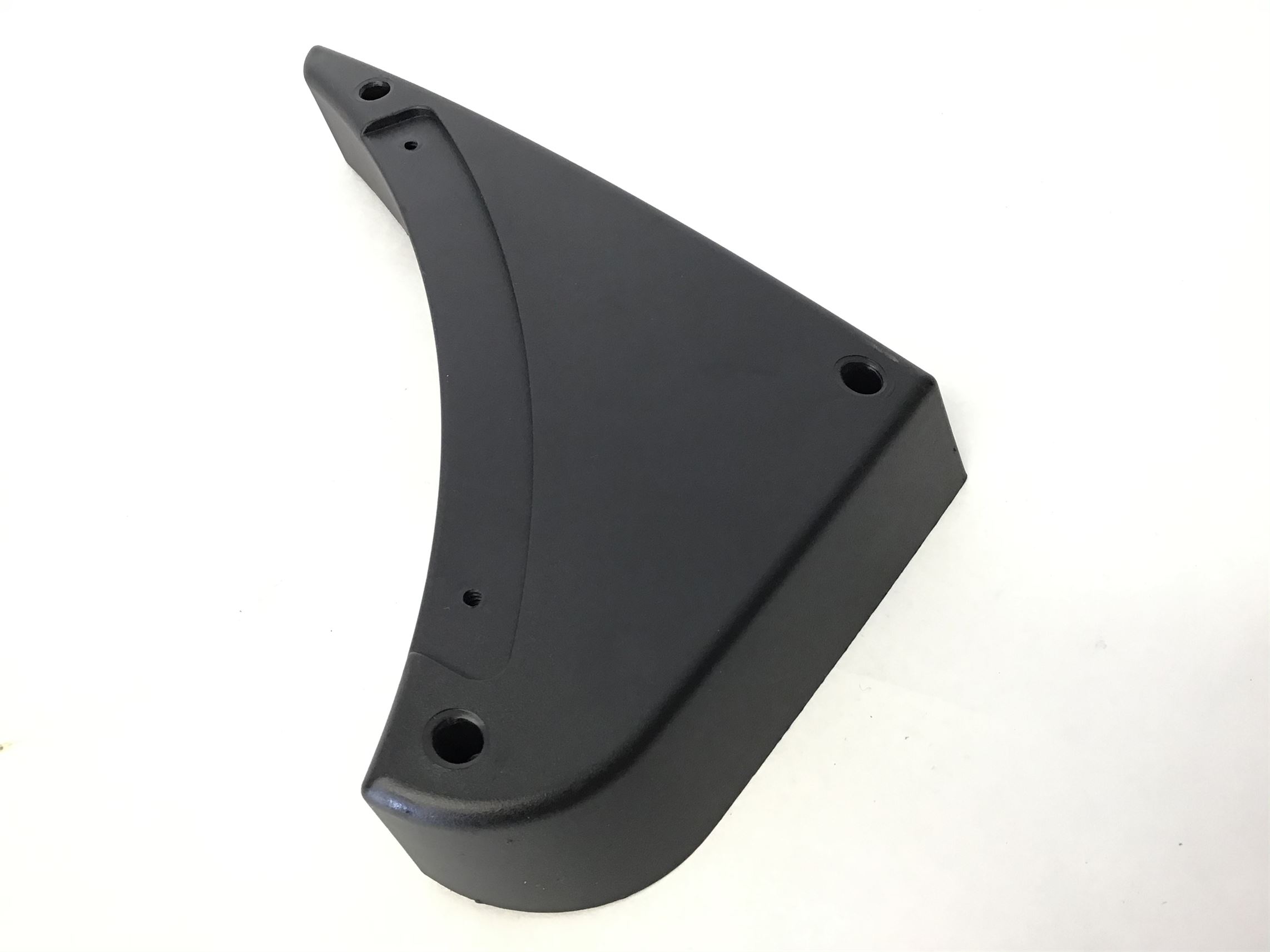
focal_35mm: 31
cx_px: 635
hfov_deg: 58.4
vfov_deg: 45.4
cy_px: 476
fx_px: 1137
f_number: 2.4
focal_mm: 3.3
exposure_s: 1/30
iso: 32
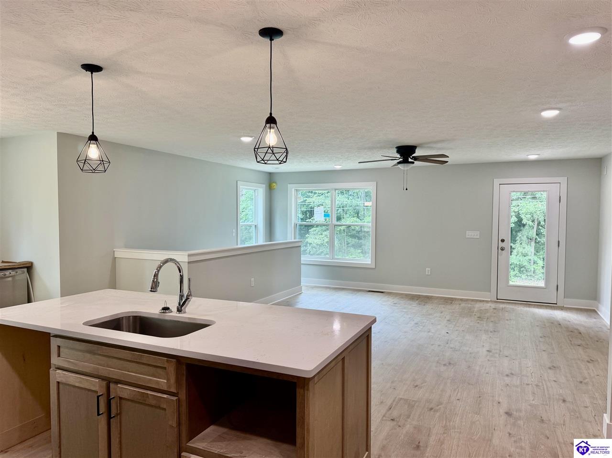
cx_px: 306
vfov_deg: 56.8
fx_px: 424
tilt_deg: -2.1
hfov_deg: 71.6
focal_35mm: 24
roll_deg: -0.2
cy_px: 229
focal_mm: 6.76
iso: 100
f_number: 1.78
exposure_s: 1/184
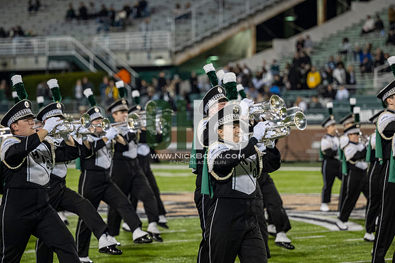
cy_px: 132
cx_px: 198
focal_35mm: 180
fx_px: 1974
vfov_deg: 7.6
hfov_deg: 11.4
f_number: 2.8
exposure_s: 1/500
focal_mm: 120
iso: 1000
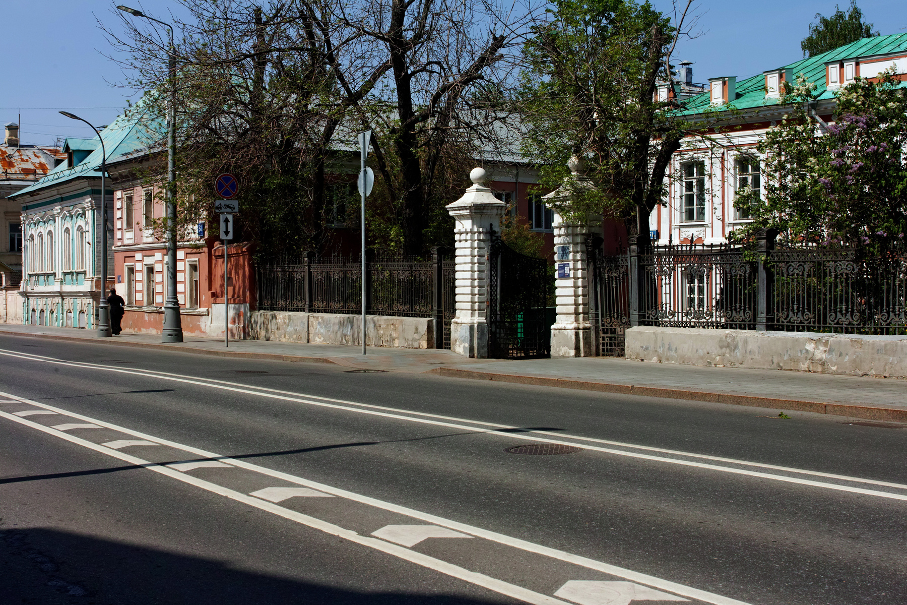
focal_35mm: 52
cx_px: 454
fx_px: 1323
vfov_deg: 25.8
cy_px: 302
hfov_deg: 37.9
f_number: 8
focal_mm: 35
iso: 100
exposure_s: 1/400
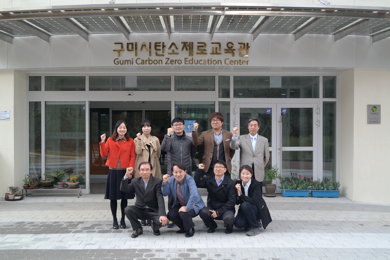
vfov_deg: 33.4
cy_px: 130
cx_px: 195
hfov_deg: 48.5
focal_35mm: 40
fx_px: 433
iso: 100
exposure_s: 1/100
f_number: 4
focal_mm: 26
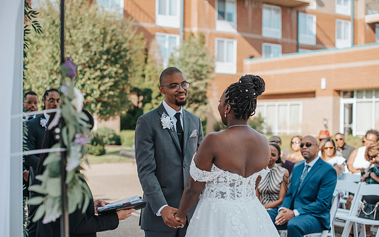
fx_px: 537
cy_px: 125
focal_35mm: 52
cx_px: 189
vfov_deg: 24.8
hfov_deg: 38.9
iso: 200
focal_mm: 50
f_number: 2.5
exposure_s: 1/2500
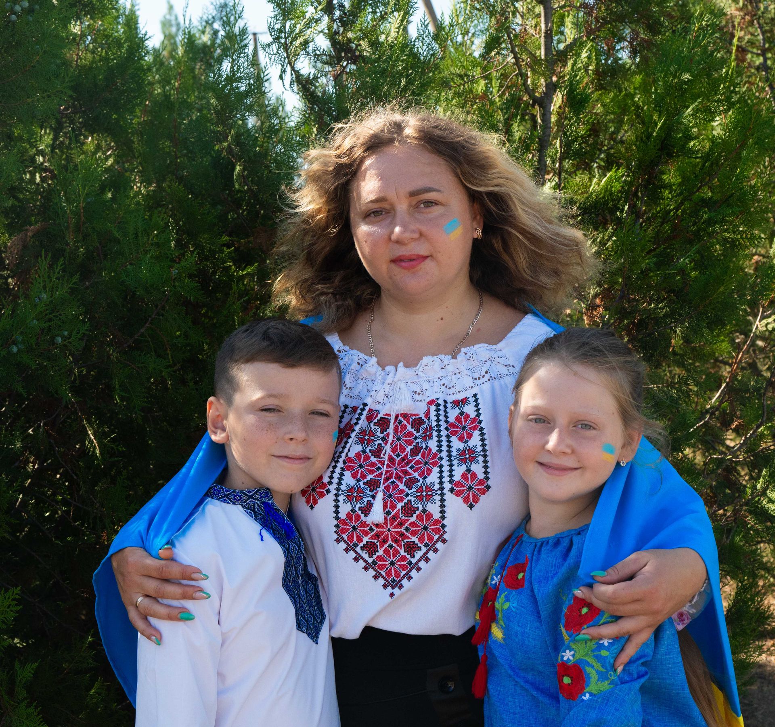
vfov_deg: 24.6
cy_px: 370
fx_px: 1666
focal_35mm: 68
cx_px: 404
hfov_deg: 26.2
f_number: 10
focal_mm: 54
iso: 1250
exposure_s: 1/1000
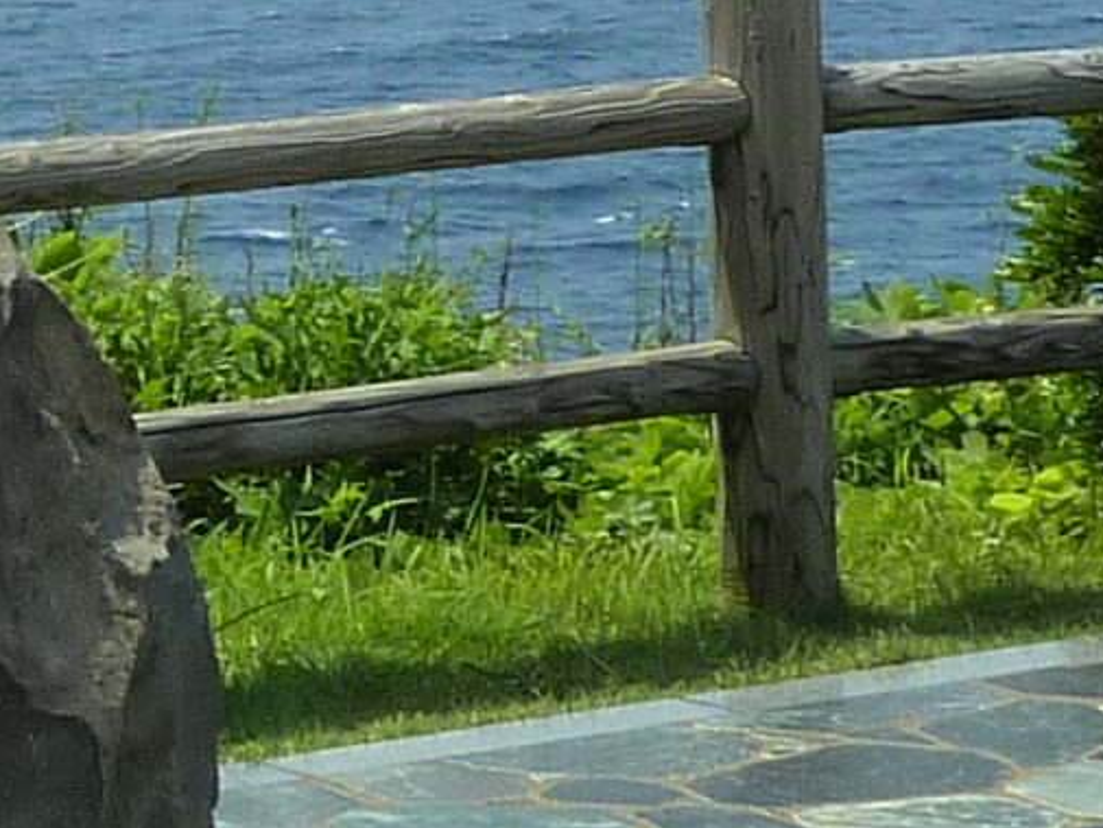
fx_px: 4653
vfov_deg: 10.0
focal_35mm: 146
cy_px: -146
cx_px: -1120
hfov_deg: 12.0
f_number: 5
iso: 125
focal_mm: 4.1
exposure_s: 1/500
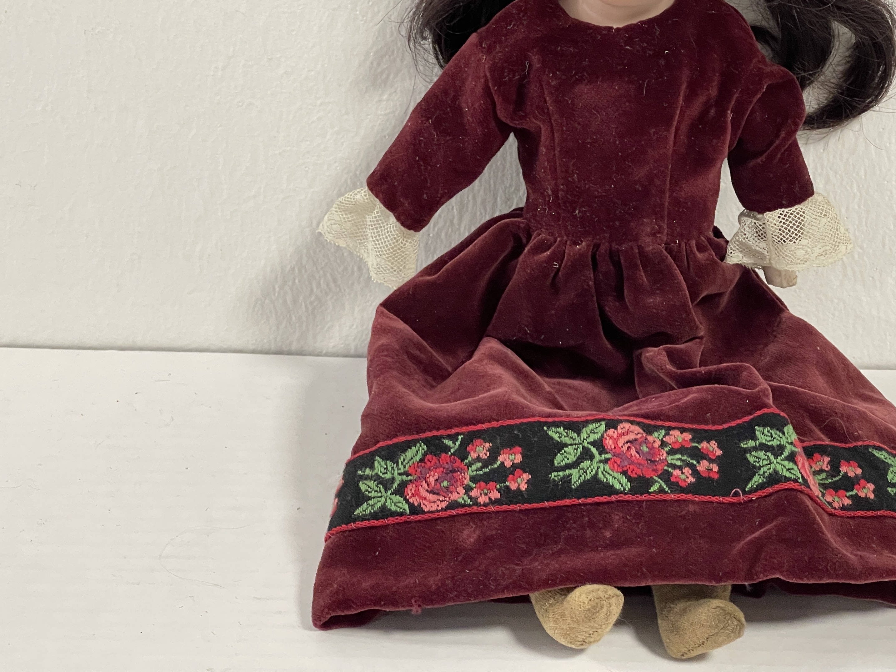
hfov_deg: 21.7
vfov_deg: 16.4
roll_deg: -1.9
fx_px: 2329
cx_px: 542
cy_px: 202
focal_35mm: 90
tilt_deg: -20.9
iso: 250
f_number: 2.2
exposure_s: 1/50
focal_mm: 7.5
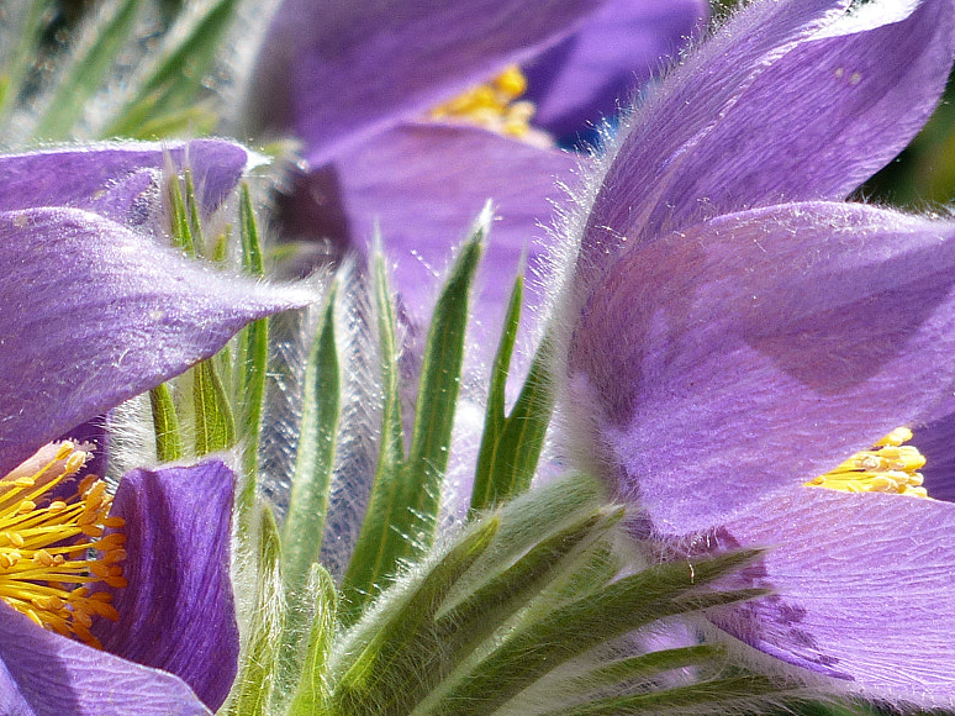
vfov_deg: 1.2
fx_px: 33068
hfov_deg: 1.7
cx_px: 422
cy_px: 328
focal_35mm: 1199
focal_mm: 104.4
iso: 100
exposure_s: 1/500
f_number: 4
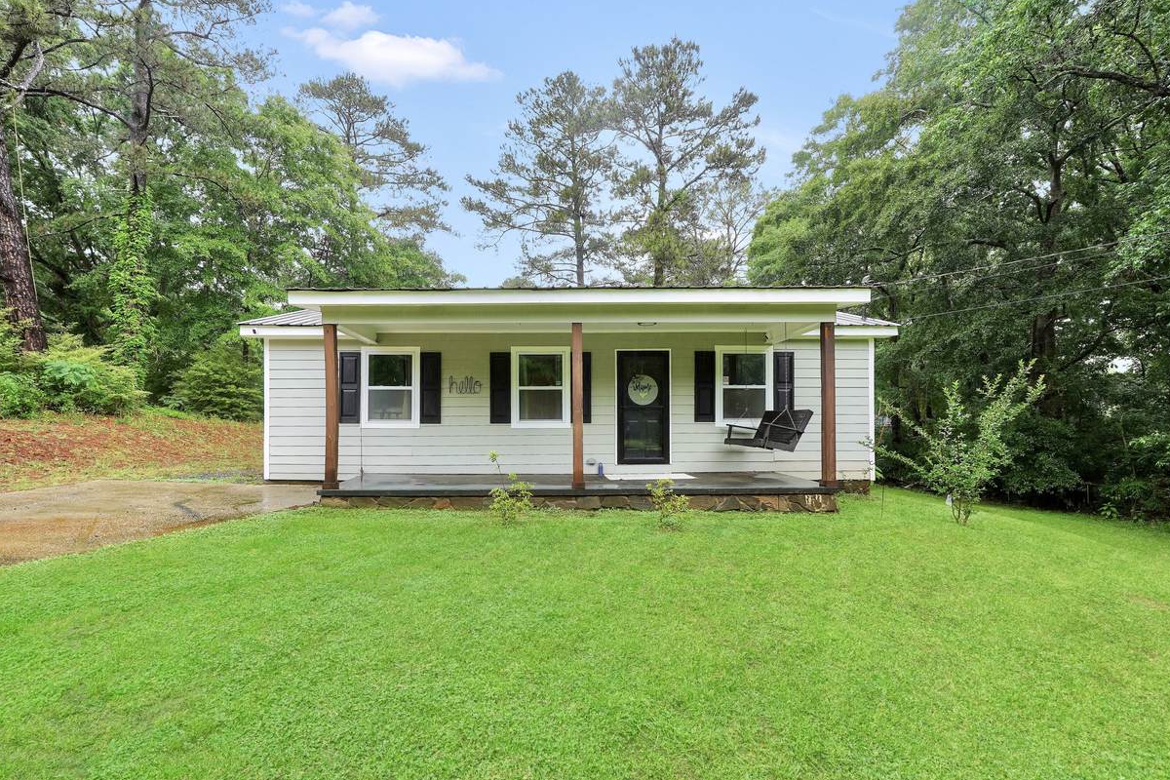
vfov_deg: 73.7
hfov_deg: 96.6
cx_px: 552
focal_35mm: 16
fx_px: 520
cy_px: 414
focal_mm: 10
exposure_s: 1/80
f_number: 5.6
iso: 100
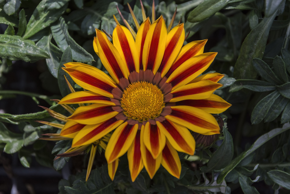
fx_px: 628
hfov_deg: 26.0
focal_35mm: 78
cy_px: 97
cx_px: 145
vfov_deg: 17.5
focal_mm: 52
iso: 100
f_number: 5.6
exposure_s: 1/320
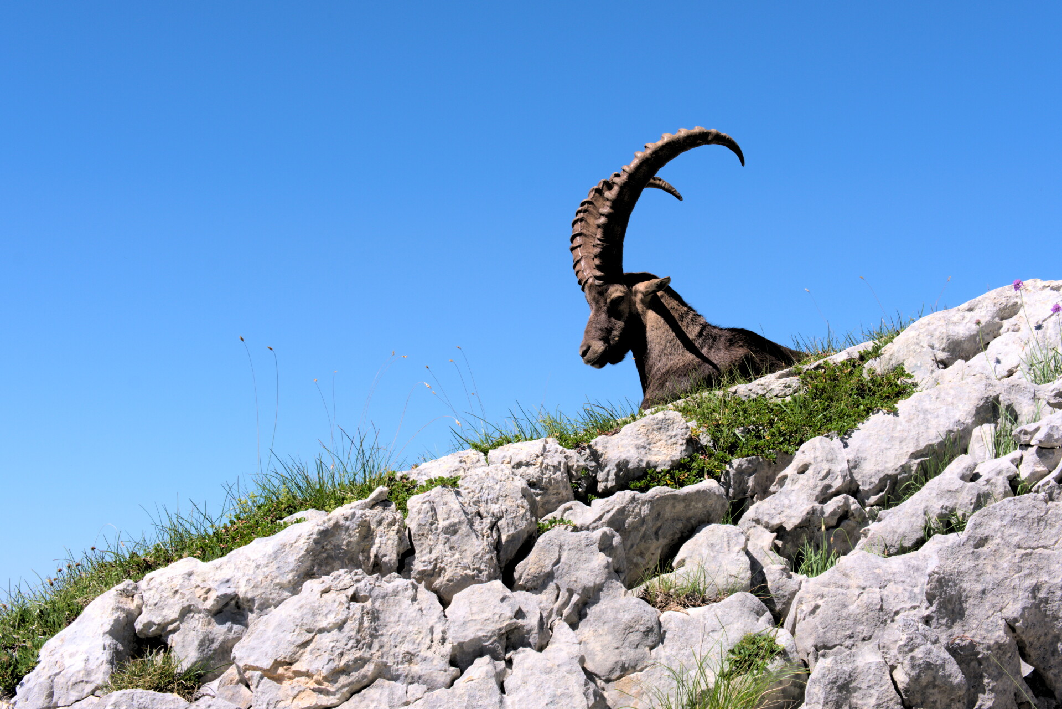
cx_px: 531
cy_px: 354
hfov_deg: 25.4
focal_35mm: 80
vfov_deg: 17.1
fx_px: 2360
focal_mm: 53
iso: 160
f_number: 13
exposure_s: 1/125
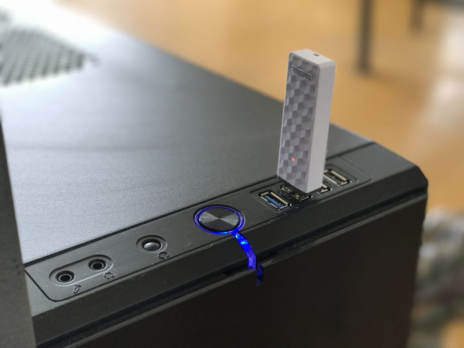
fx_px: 764
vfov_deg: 25.7
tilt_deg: -25.8
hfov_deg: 33.8
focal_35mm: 57
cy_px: 174
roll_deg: +0.9
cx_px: 232
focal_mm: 6.6
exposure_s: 1/50
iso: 64
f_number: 2.8
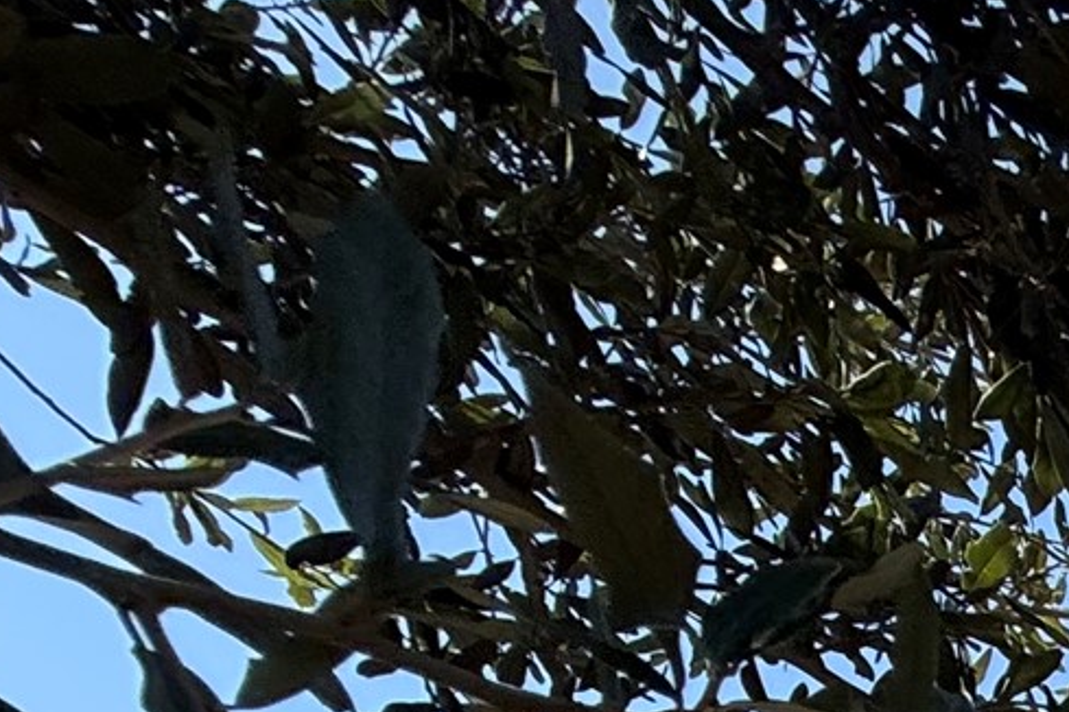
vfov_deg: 15.3
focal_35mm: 61
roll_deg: -0.6
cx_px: 2212
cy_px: 1601
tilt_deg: +8.9
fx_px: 1811
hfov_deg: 18.4
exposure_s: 1/1189
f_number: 2.2
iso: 50
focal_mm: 2.22
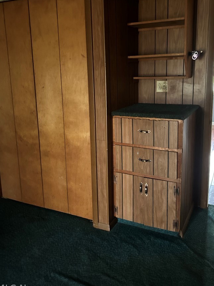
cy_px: 126
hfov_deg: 45.3
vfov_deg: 58.2
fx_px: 256
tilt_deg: -8.2
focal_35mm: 31
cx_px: 122
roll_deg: +2.2
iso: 1000
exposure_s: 1/30
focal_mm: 5.7
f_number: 1.5
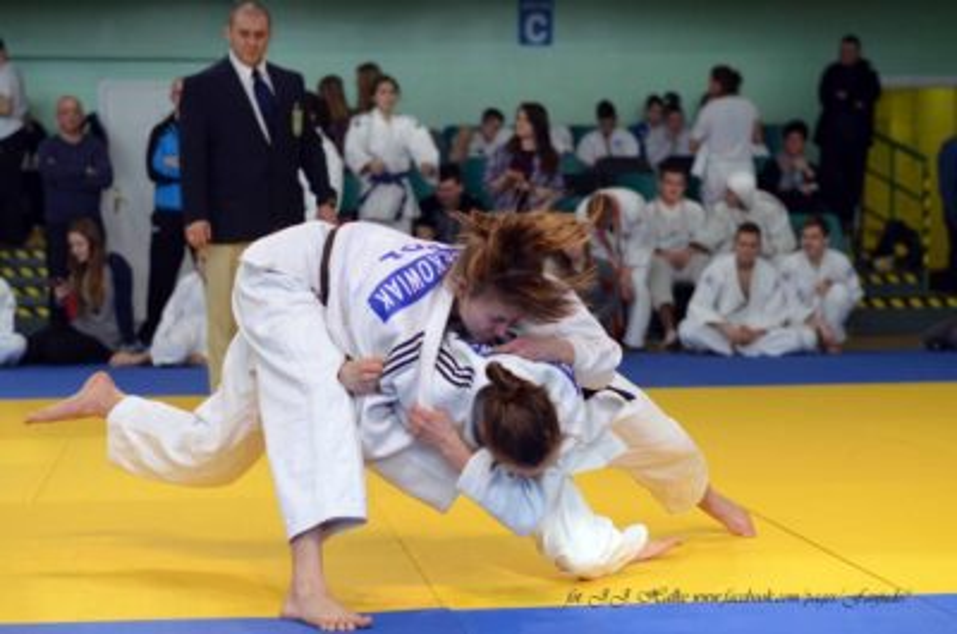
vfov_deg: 18.1
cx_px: 478
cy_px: 317
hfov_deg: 27.0
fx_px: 1990
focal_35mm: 75
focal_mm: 50
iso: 1000
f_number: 2.5
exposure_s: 1/1250
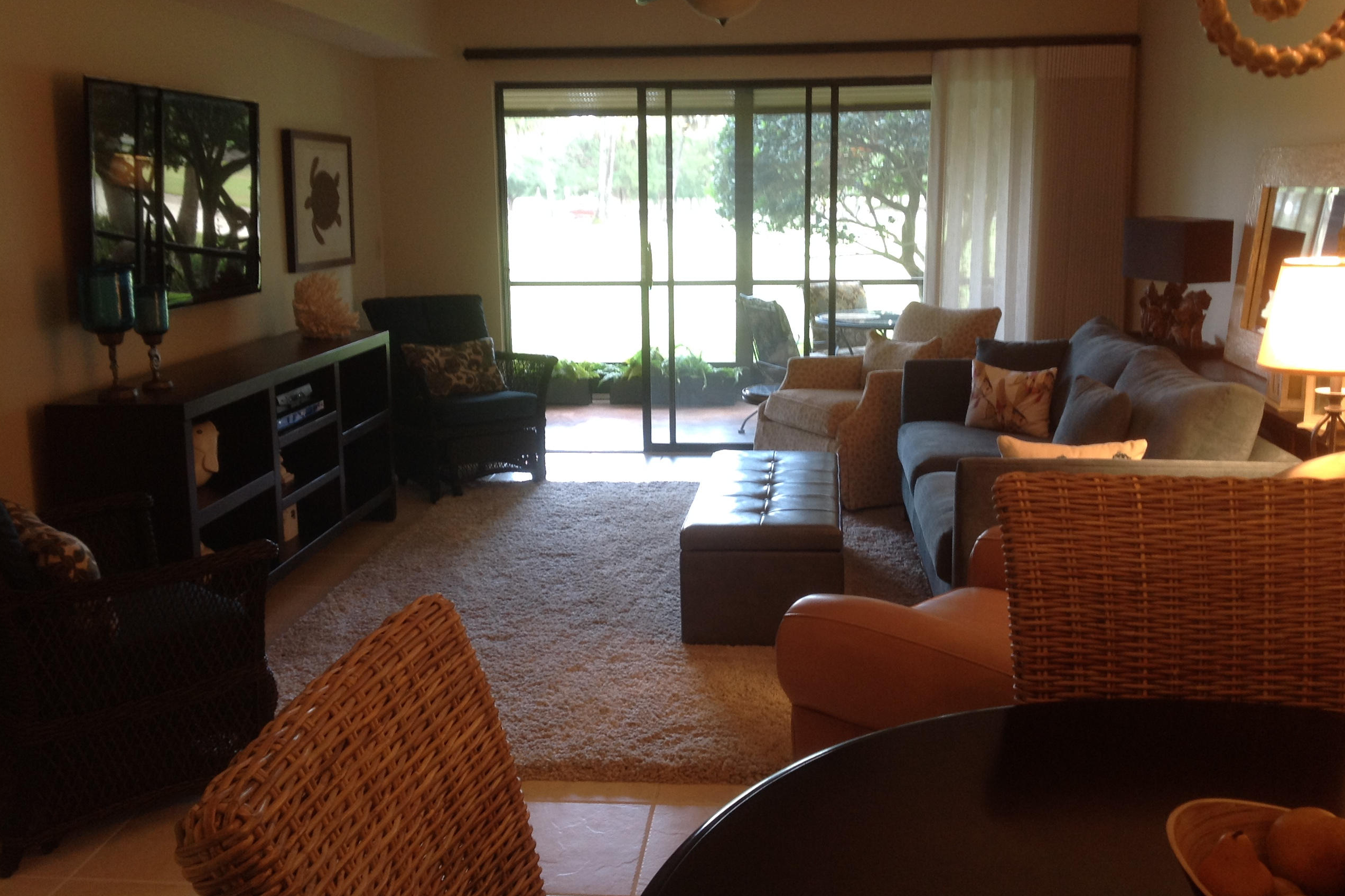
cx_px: 681
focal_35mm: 37
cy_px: 391
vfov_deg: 35.9
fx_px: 1382
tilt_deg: -6.5
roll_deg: -1.3
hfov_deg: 51.9
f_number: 2.4
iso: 50
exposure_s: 1/17
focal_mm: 4.28
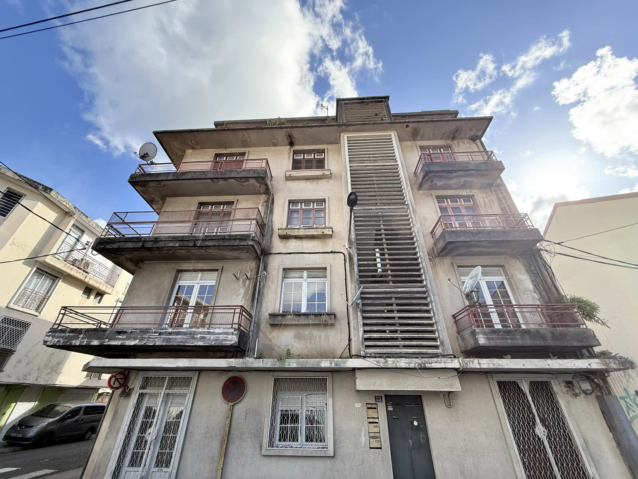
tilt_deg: +32.6
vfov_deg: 85.7
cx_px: 319
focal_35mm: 14
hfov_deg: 102.1
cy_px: 240
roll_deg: +0.1
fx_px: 258
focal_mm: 2.22
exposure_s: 1/475
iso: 50
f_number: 2.2
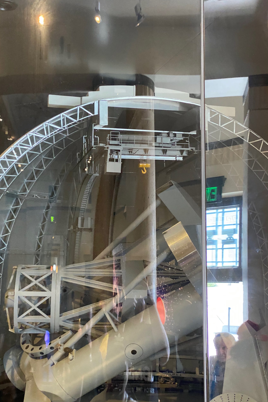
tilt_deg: +5.9
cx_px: 121
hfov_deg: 24.6
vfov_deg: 36.2
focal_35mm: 55
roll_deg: -1.8
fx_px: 614
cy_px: 203
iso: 640
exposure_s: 1/40
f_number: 2
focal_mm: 6
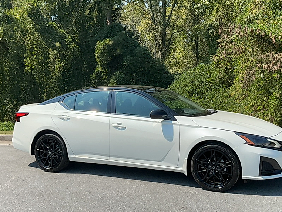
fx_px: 285
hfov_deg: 52.6
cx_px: 147
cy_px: 89
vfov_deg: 40.6
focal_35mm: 35
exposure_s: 1/1786
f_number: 1.8
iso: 25
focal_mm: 3
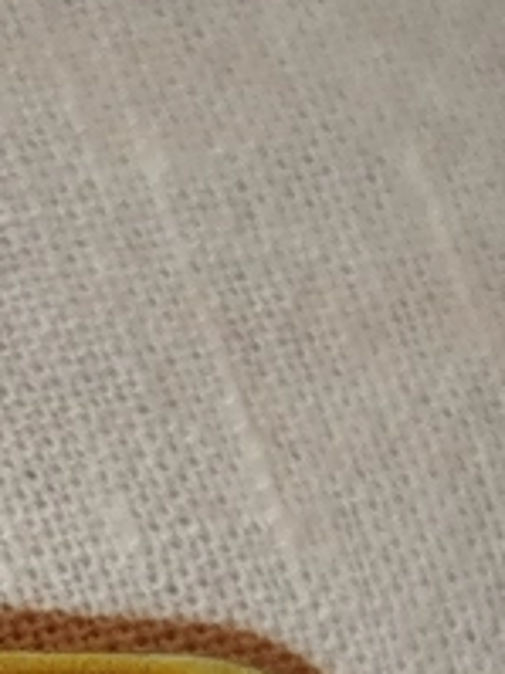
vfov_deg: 8.7
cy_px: 1060
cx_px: -61
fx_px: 4323
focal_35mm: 222
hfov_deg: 6.7
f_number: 1.7
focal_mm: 5.31
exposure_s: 1/50
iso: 64
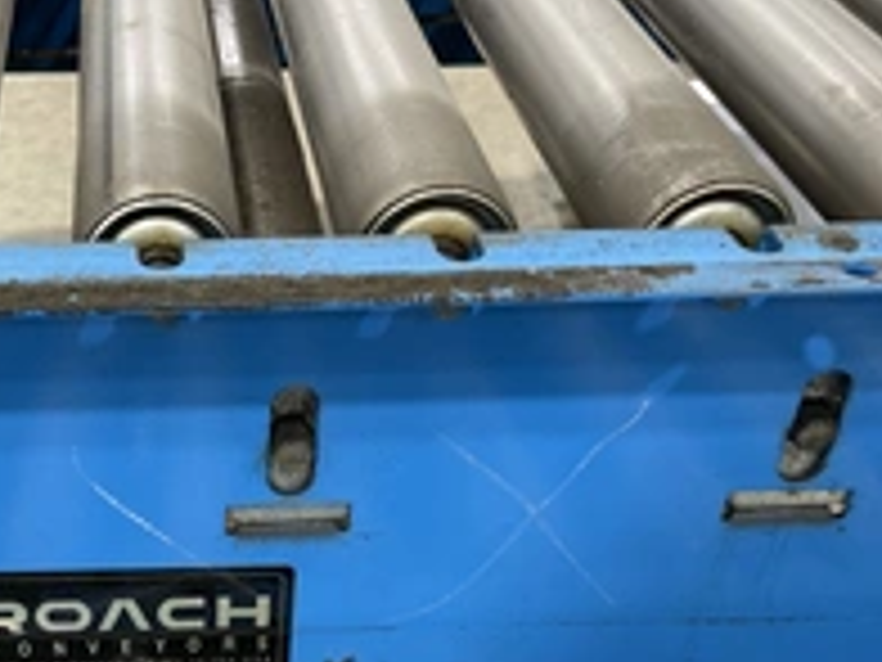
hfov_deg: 35.1
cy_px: 599
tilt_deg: -50.5
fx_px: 1350
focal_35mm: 53
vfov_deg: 26.6
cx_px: 180
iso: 64
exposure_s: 1/60
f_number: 1.6
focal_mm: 4.2
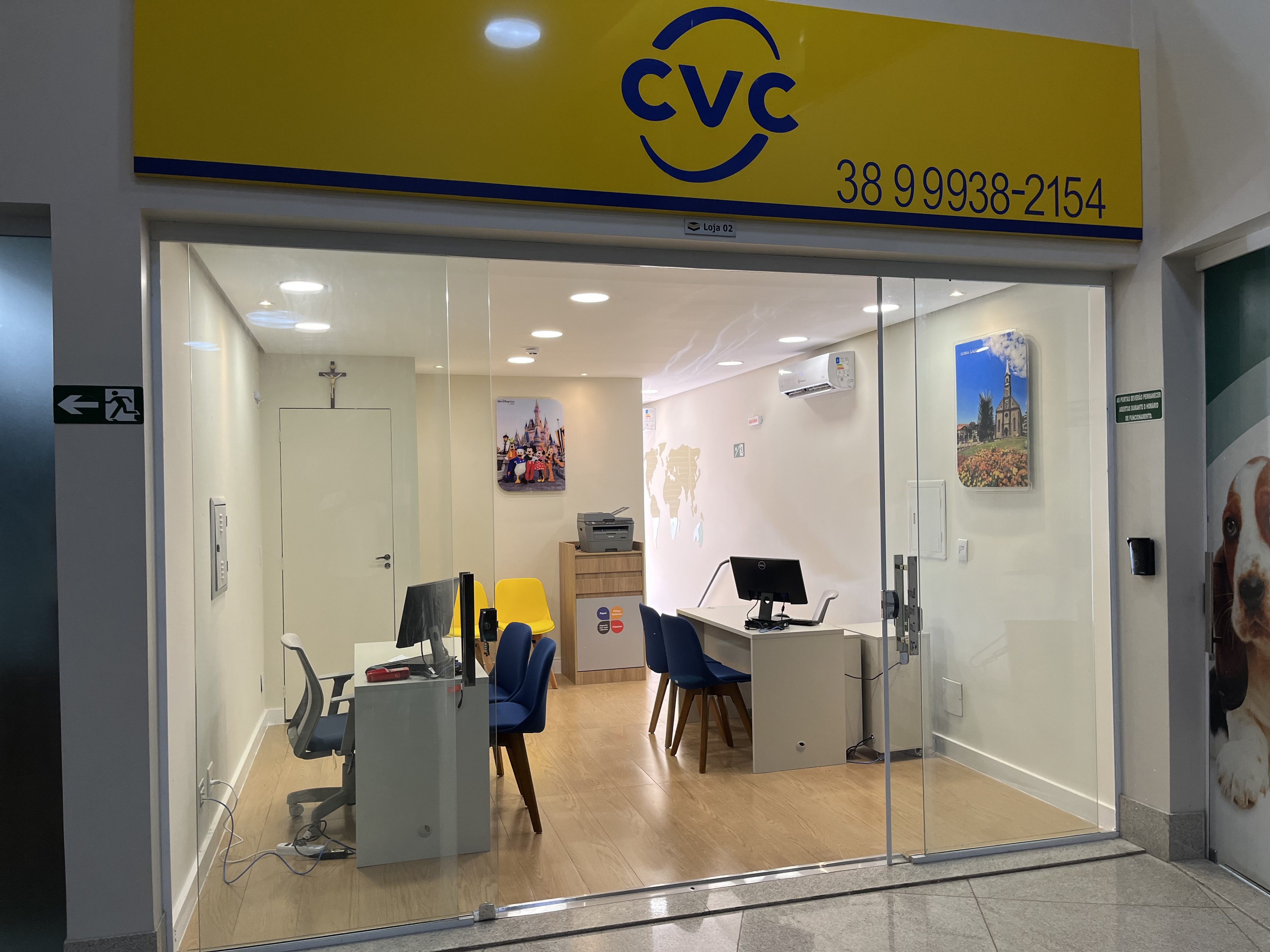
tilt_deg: +0.4
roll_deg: +0.5
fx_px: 954
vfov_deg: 53.1
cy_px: 476
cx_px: 635
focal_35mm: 26
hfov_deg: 67.3
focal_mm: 5.1
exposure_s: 1/120
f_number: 1.6
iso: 100
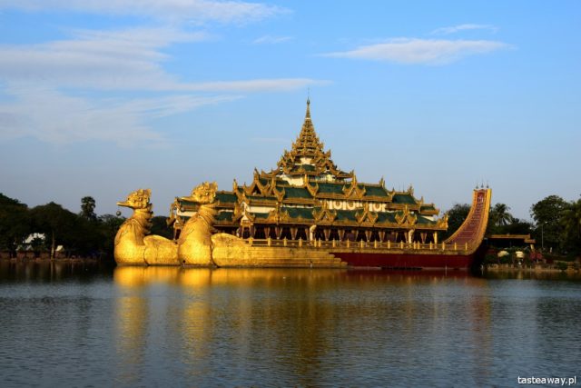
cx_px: 290
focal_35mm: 60
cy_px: 194
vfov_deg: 22.6
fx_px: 968
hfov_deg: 33.4
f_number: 11
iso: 400
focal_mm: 40
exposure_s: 1/500
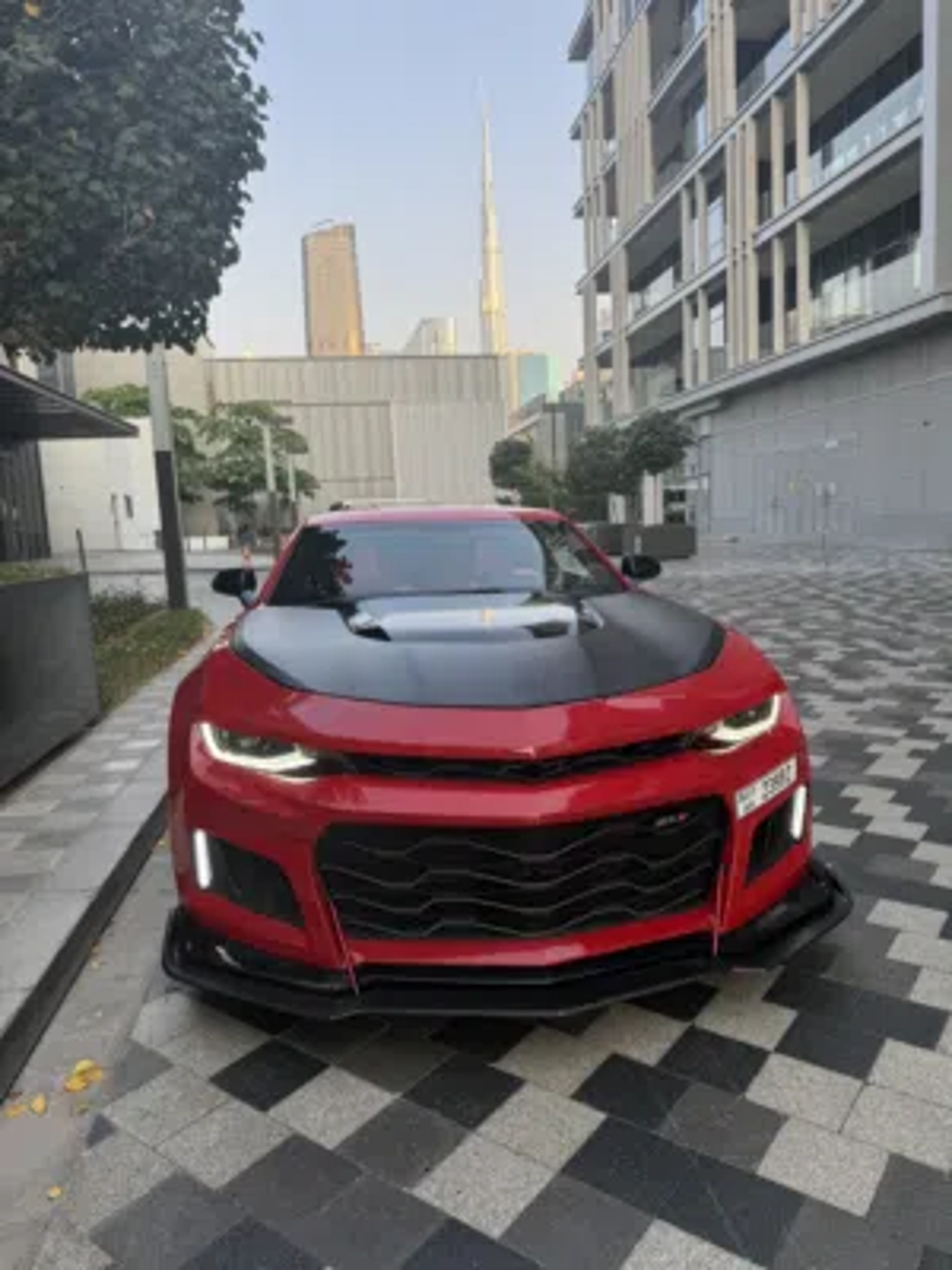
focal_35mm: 24
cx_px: 476
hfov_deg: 56.8
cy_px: 635
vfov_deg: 71.6
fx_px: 880
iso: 80
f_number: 1.78
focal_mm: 6.76
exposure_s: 1/632
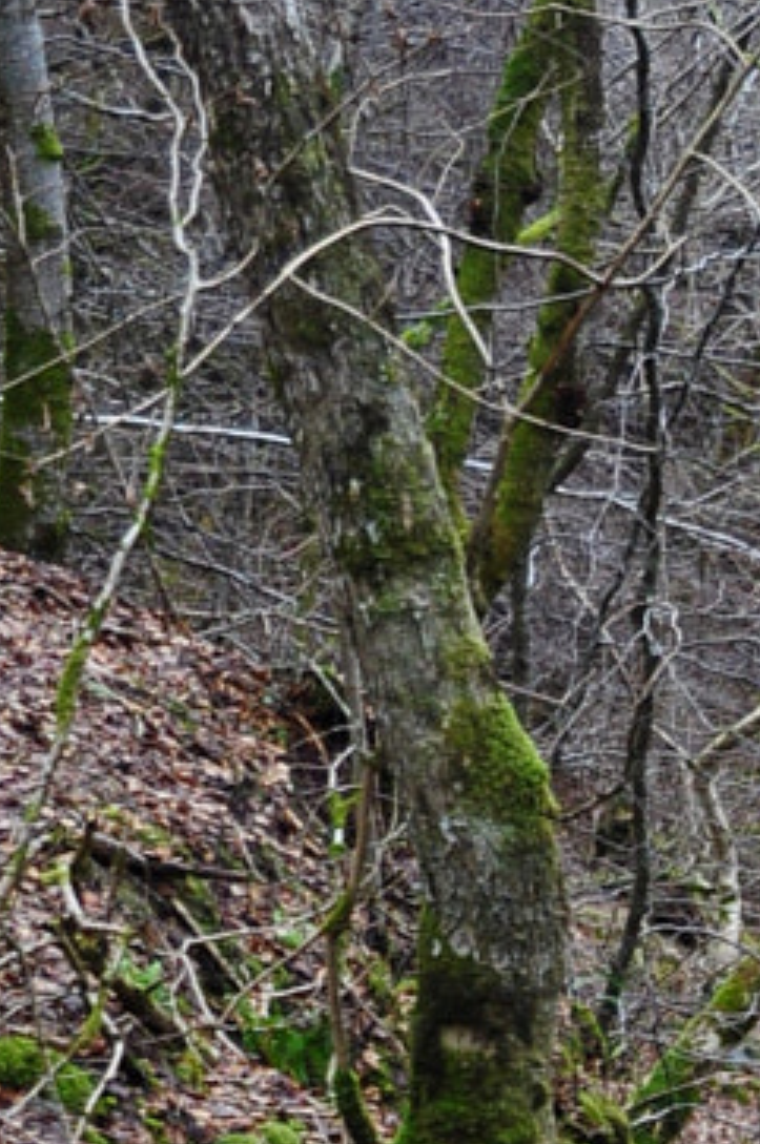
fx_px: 3779
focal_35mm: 119
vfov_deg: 15.8
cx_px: 1556
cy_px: 1743
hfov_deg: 10.5
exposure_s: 1/125
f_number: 3.5
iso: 400
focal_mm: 18
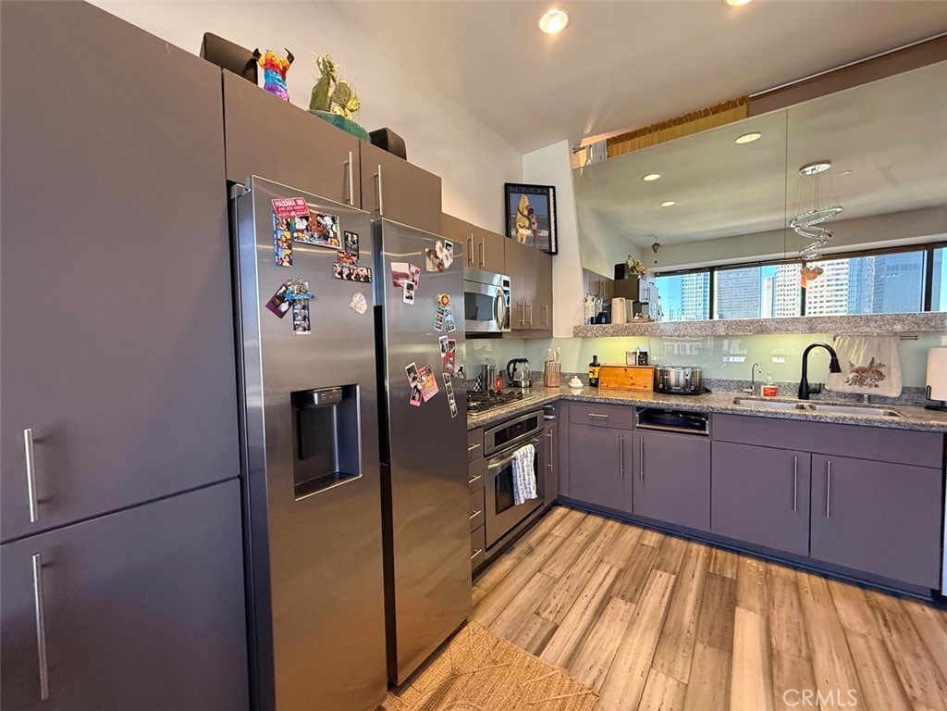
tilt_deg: -2.3
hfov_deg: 102.1
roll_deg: +0.8
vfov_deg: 85.7
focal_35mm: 14
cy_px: 356
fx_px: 383
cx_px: 474
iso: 500
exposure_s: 1/60
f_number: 2.2
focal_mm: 2.22
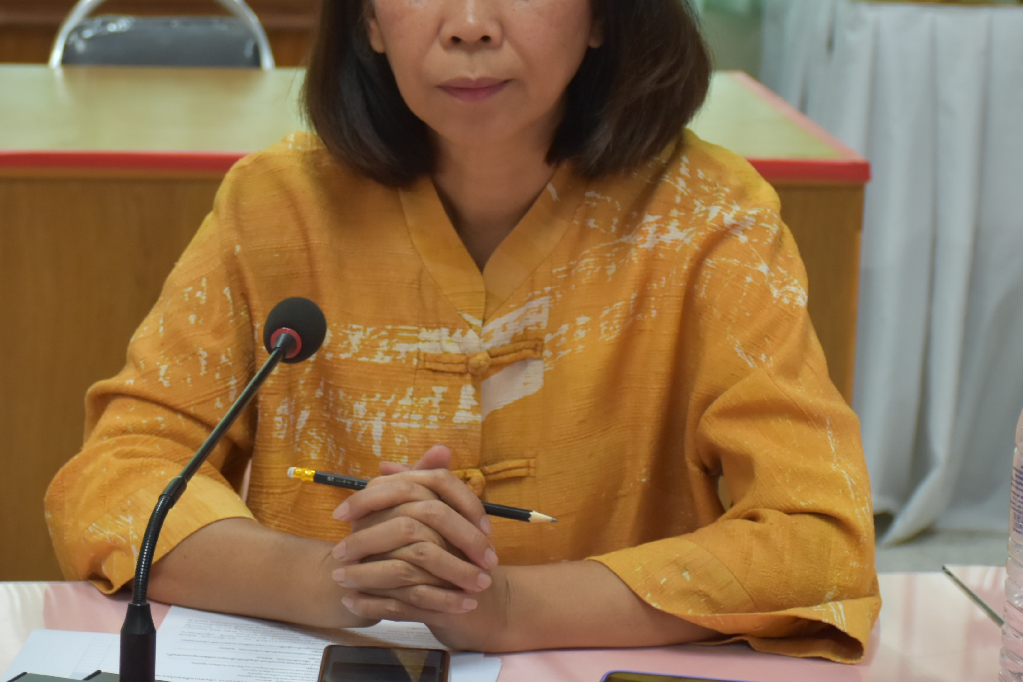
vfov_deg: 10.0
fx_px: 3893
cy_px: 272
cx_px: 288
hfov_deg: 14.9
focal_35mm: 137
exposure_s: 1/60
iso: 640
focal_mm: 50
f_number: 4.8
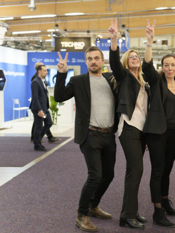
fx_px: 445
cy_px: 110
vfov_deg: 29.4
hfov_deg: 21.7
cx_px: 158
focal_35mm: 66
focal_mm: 38
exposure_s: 1/400
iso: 2500
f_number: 2
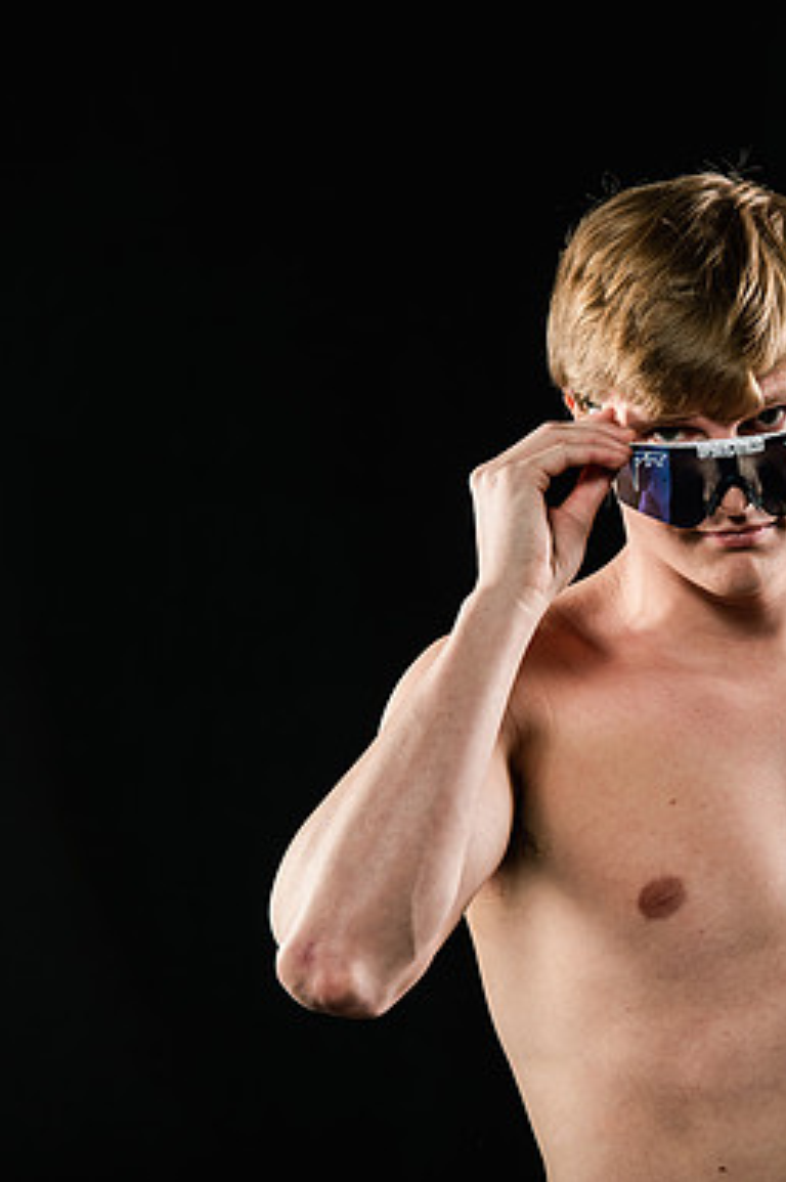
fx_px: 8661
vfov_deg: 7.8
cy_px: 591
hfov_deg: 5.2
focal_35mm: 264
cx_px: 783
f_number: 6.3
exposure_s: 1/250
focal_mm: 175
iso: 320
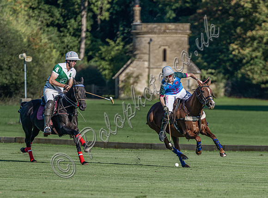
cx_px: 168
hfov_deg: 2.6
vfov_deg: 1.9
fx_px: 5852
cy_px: 158
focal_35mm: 760
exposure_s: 1/2000
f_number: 5.6
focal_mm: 400
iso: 400
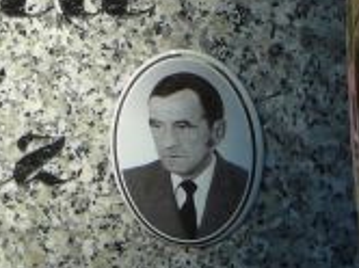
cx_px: -188
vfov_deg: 4.7
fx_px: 3283
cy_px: 143
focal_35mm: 317
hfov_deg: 6.2
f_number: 6.3
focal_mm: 12.2
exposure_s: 1/400
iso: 80
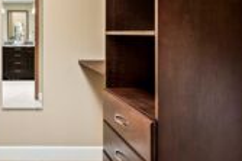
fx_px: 242
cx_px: 20
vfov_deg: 35.6
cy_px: 31
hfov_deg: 47.3
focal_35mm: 36
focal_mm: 10
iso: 320
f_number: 8
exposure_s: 1.3
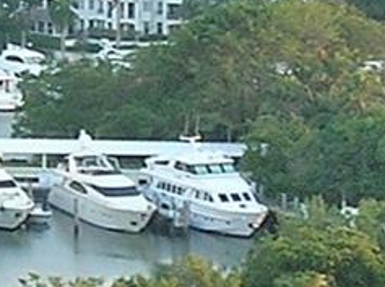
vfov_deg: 5.2
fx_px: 3154
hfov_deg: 7.0
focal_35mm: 284
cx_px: 109
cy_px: 170
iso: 71
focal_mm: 7
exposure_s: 1/62.8
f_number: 3.1
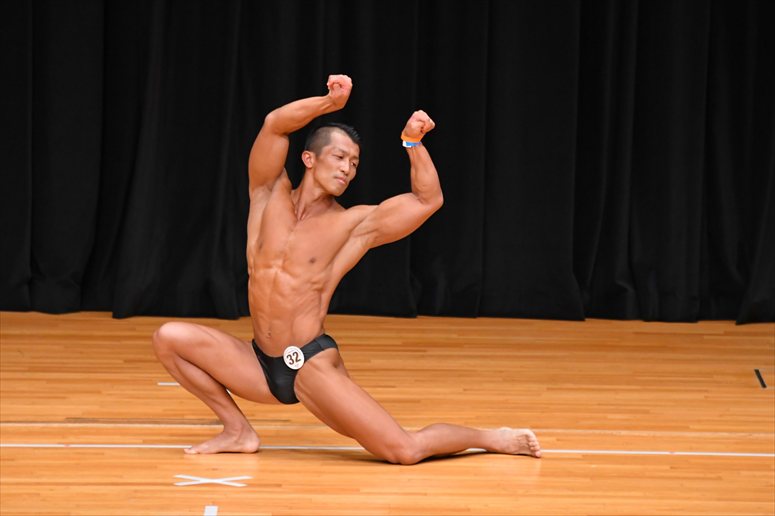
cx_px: 388
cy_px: 258
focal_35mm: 345
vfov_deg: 4.0
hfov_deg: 6.0
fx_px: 7424
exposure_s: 1/400
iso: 4000
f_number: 5.6
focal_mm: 230
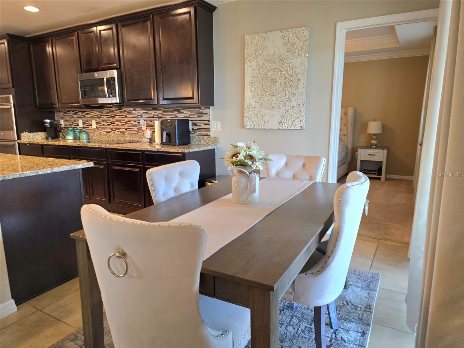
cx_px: 232
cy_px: 174
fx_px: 308
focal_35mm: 23
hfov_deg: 73.9
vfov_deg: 58.9
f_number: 1.7
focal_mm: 6.3
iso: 320
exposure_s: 1/120
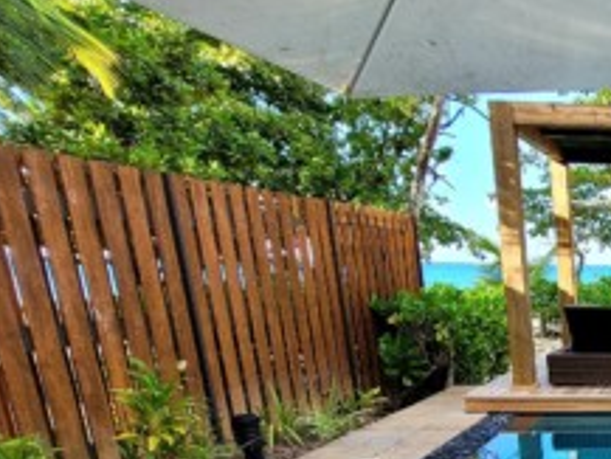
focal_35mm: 36
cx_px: 766
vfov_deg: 36.2
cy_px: 448
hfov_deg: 36.6
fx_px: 636
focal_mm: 1.74
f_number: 2.2
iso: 40
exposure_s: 1/263
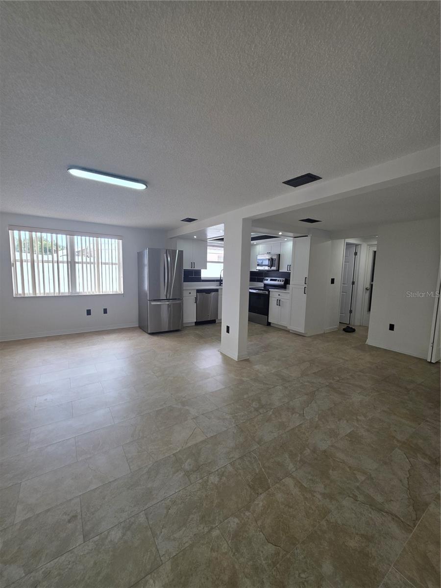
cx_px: 220
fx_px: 221
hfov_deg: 89.9
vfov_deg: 106.2
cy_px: 294
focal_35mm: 13
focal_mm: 2.2
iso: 80
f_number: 1.9
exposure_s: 1/120
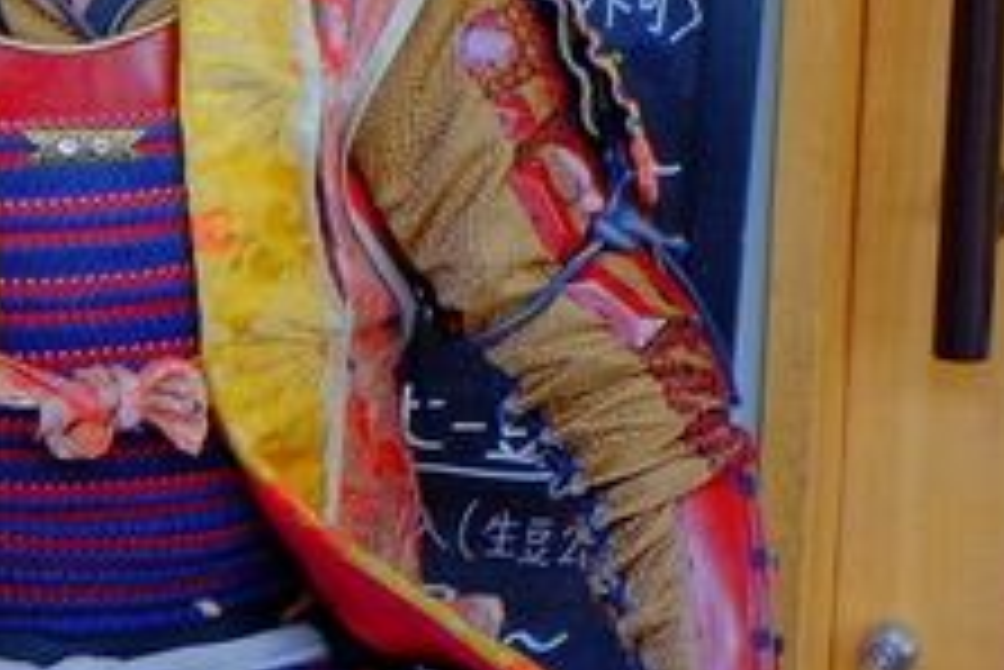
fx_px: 7953
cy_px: 459
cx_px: -693
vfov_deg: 4.8
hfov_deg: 7.1
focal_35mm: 285
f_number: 5
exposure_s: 1/50
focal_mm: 35.5
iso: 800
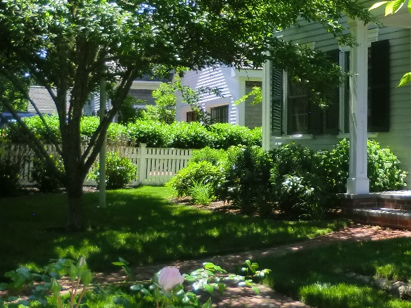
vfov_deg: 22.8
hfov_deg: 28.9
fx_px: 760
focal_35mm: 64
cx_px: 379
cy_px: 95
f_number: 3.2
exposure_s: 1/320
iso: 50
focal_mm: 4.9
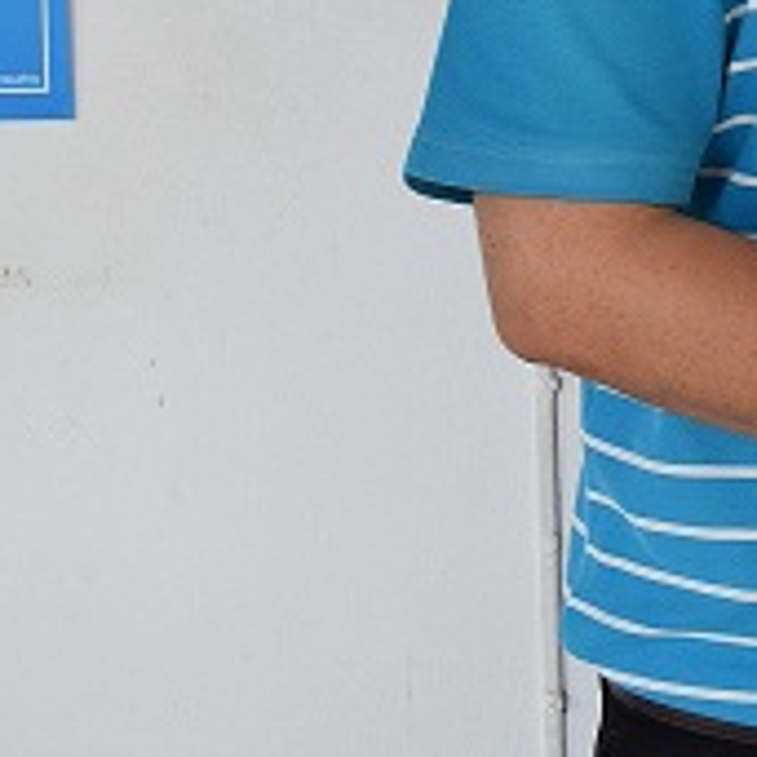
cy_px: -186
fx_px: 3315
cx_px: 1505
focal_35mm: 134
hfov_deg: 11.7
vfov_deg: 12.7
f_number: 6.3
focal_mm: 24
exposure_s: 1/160
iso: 400
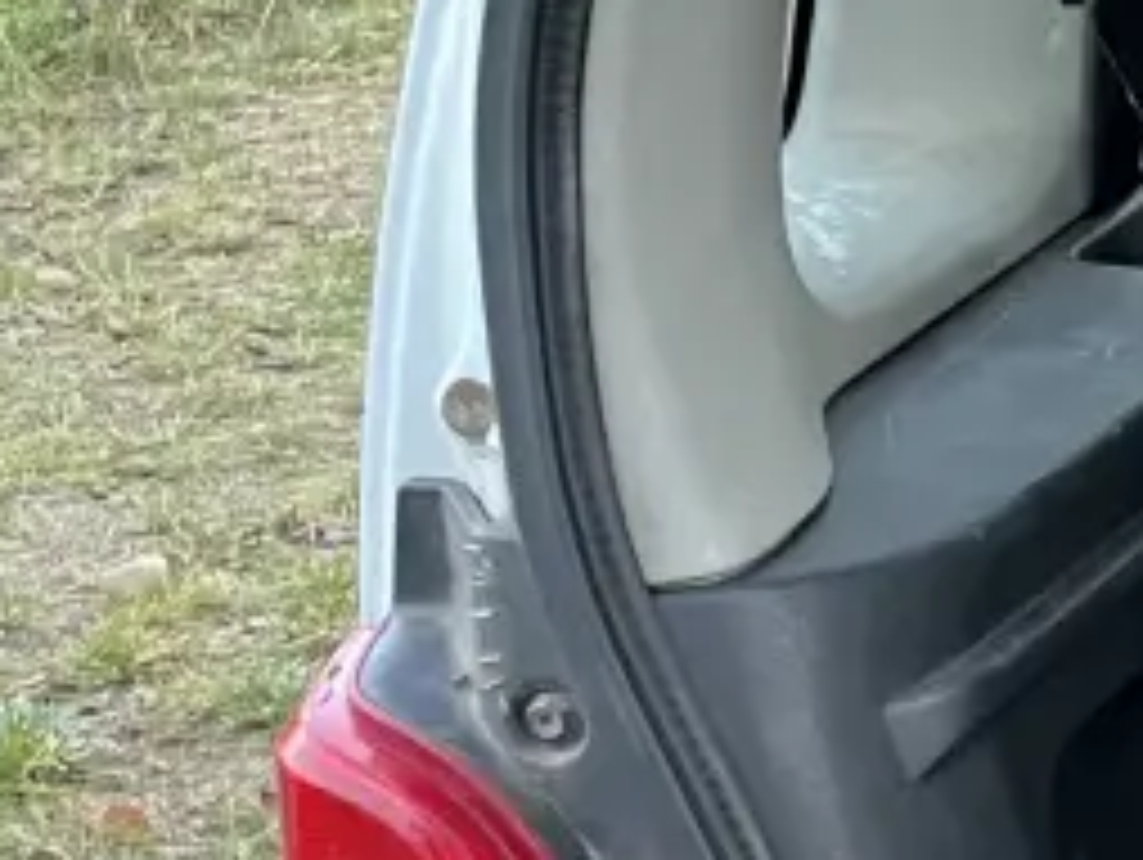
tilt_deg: -23.8
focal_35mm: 131
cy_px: 684
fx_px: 4330
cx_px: 2844
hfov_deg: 11.9
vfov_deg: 11.3
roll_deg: -1.1
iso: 500
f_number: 1.6
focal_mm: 5.1
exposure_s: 1/60
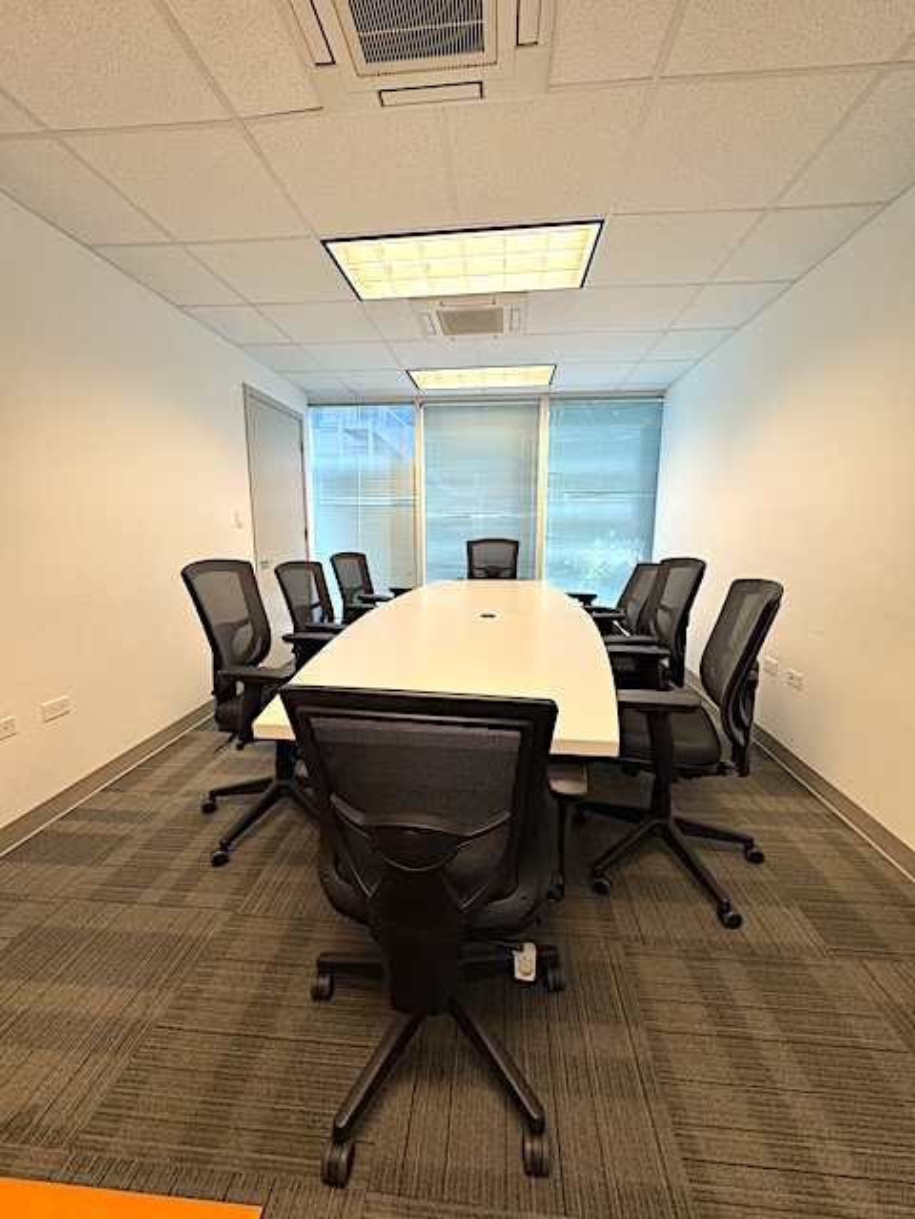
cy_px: 610
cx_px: 458
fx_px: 493
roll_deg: +0.7
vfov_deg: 102.1
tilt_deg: -10.1
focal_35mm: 14
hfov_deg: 85.7
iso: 160
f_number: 2.2
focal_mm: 2.22
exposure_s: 1/120
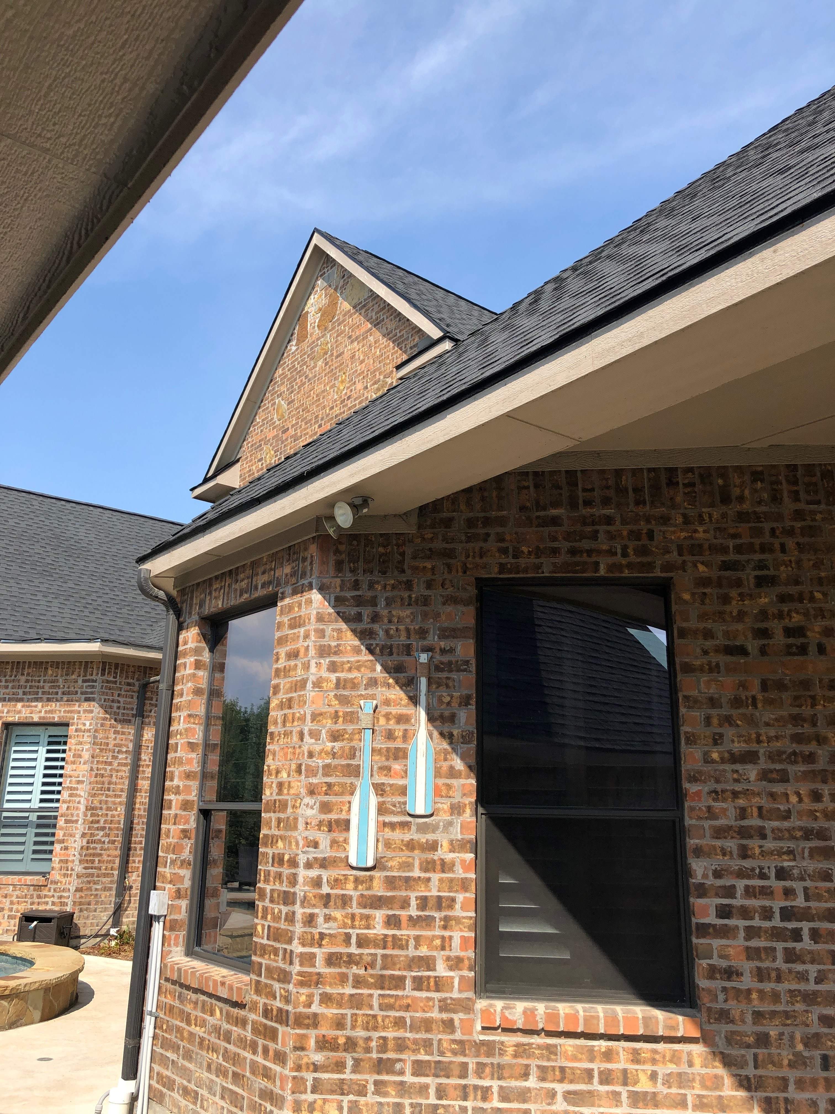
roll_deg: -2.0
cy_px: 557
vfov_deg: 63.4
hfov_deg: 49.7
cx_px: 418
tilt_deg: +16.0
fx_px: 901
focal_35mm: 28
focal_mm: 4
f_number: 1.8
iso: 20
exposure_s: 1/1656
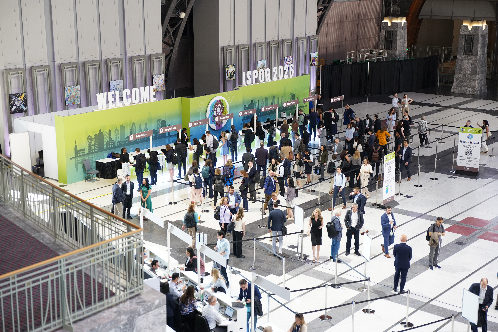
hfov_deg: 33.4
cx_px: 249
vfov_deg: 22.6
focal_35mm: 60
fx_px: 830
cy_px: 166
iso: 1250
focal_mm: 60
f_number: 2
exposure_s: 1/160
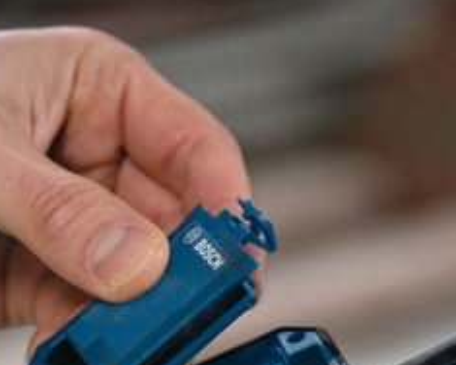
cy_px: 508
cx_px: 192
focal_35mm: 224
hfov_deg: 8.6
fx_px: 3023
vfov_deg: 6.8
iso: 3200
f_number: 2.8
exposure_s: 1/160
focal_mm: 70
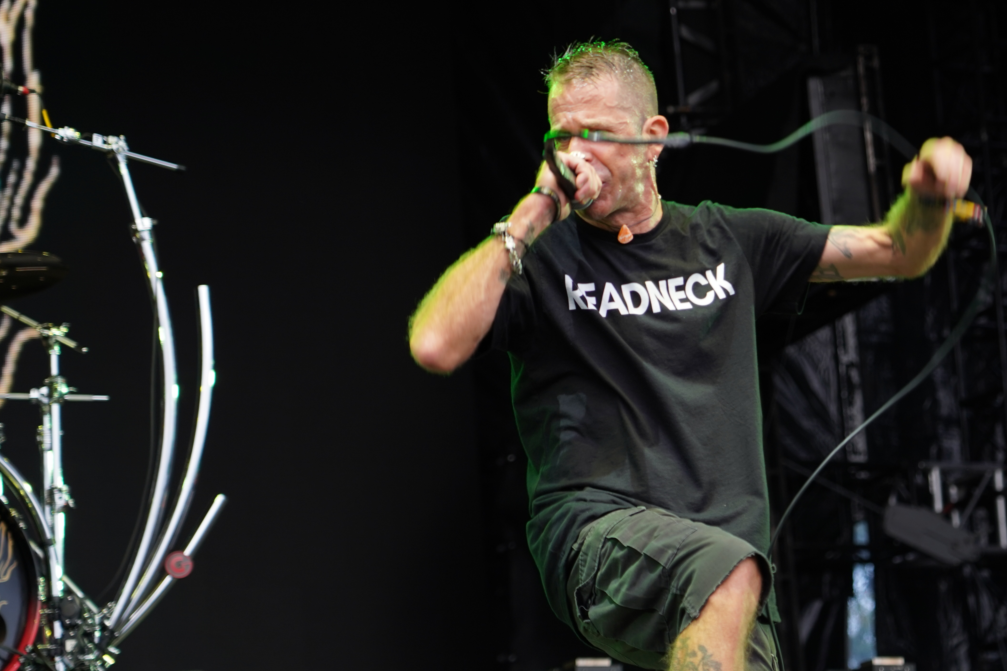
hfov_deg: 16.0
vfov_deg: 10.7
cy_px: 312
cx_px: 699
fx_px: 3580
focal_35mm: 128
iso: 320
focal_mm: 90
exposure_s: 1/100
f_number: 4
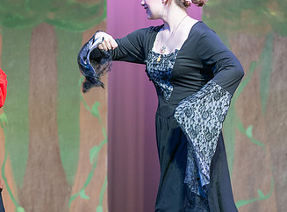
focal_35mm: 221
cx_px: 166
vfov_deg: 6.7
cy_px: 156
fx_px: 1824
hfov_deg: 9.0
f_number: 2.8
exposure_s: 1/320
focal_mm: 103
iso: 450
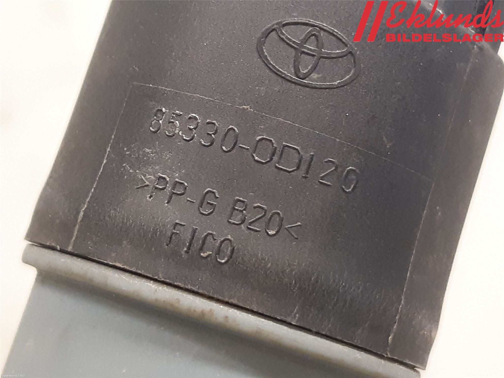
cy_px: 189
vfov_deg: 53.1
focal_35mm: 26
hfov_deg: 67.3
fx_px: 379
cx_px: 252
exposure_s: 1/25
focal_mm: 3.93
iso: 250
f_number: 1.7
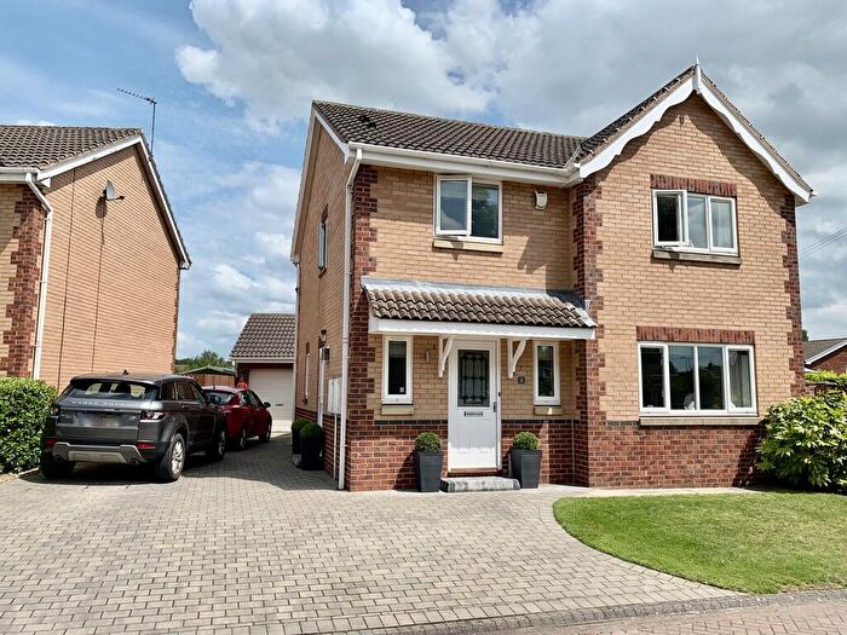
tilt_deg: +7.0
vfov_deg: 53.1
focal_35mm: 26
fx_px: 636
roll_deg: -1.3
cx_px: 424
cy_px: 318
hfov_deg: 67.3
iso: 25
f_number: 1.8
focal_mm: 4.25
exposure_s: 1/2915
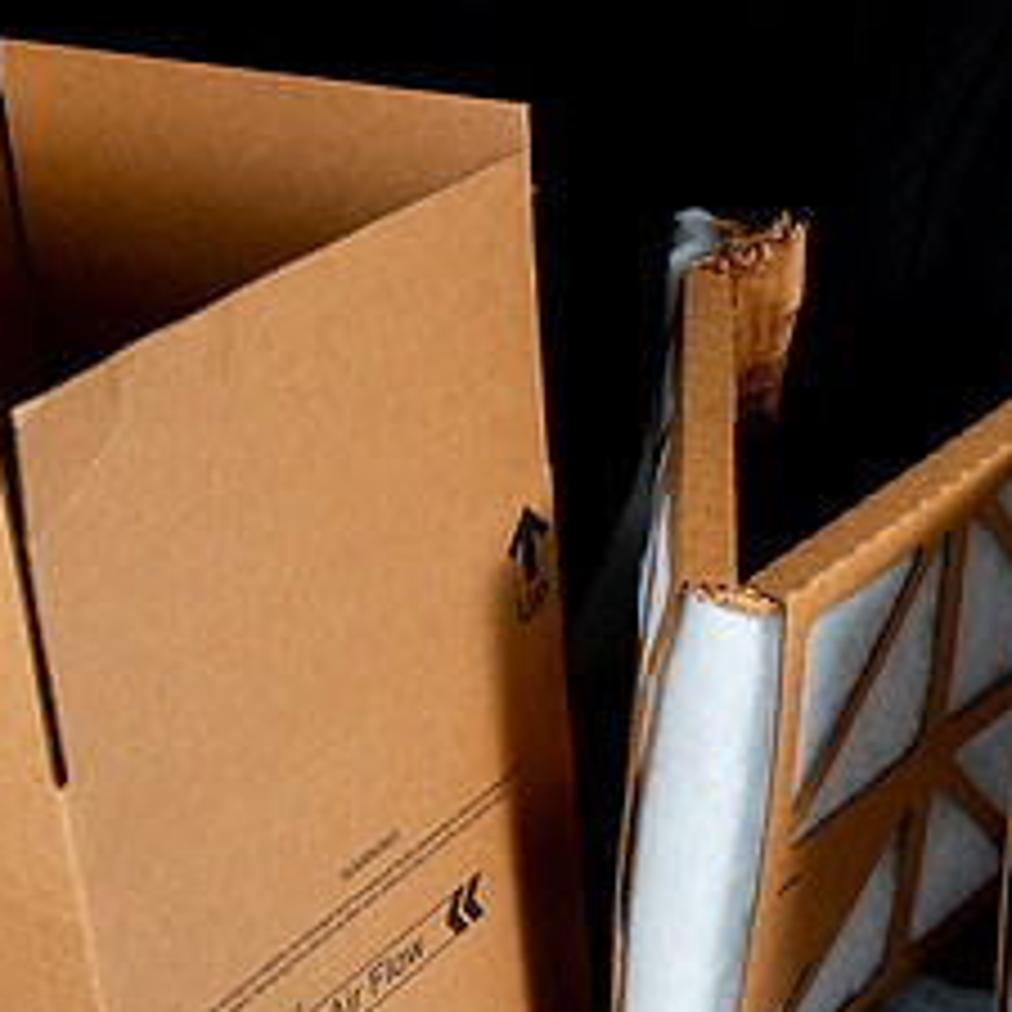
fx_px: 2613
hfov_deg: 21.9
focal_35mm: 79
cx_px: 648
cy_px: 825
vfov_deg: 21.6
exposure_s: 1/125
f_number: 8
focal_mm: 36
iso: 160
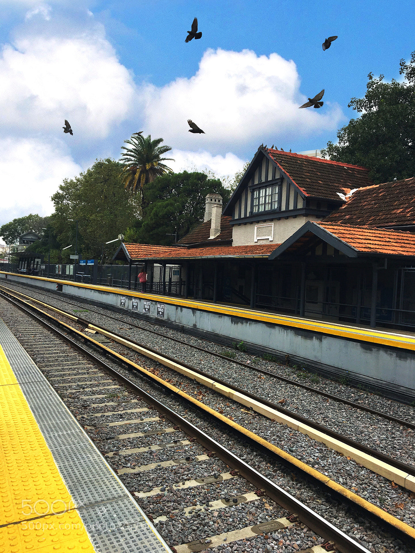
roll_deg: -3.8
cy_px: 276
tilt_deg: +0.6
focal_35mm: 29
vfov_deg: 61.7
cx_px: 208
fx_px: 464
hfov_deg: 48.2
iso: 25
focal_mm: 4.15
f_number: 2.2
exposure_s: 1/1672
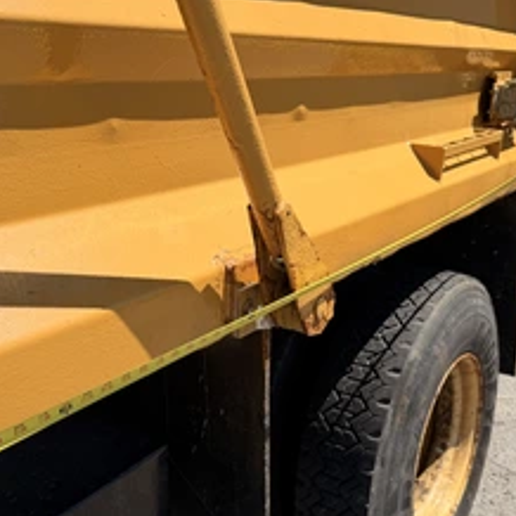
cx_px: 263
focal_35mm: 39
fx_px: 658
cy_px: 315
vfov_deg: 42.6
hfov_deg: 42.8
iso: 80
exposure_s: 1/4975
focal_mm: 6.76
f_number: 1.78
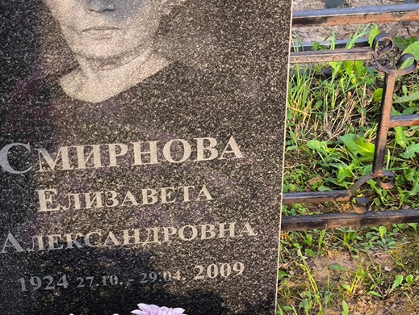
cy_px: 223
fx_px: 933
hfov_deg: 25.3
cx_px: 166
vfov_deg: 19.1
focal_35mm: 77
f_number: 1.7
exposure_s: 1/119
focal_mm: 4.71
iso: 50
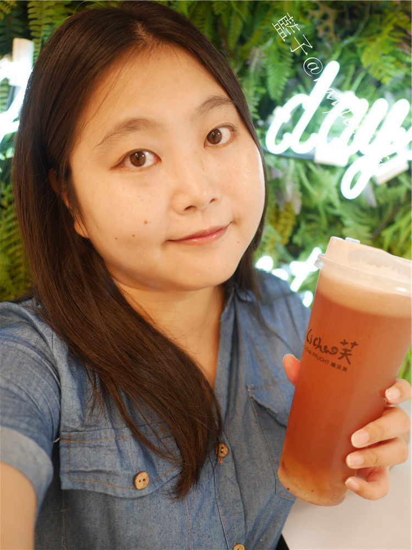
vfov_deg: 60.0
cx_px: 206
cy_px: 275
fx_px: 476
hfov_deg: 46.8
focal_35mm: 30
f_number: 1.7
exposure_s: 1/125
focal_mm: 15
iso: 250
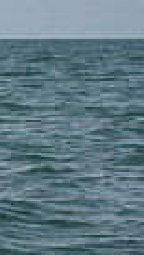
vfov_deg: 7.0
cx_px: -384
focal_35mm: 308
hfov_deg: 3.8
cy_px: -14
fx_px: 2083
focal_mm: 70
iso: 320
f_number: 5.6
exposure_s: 1/800
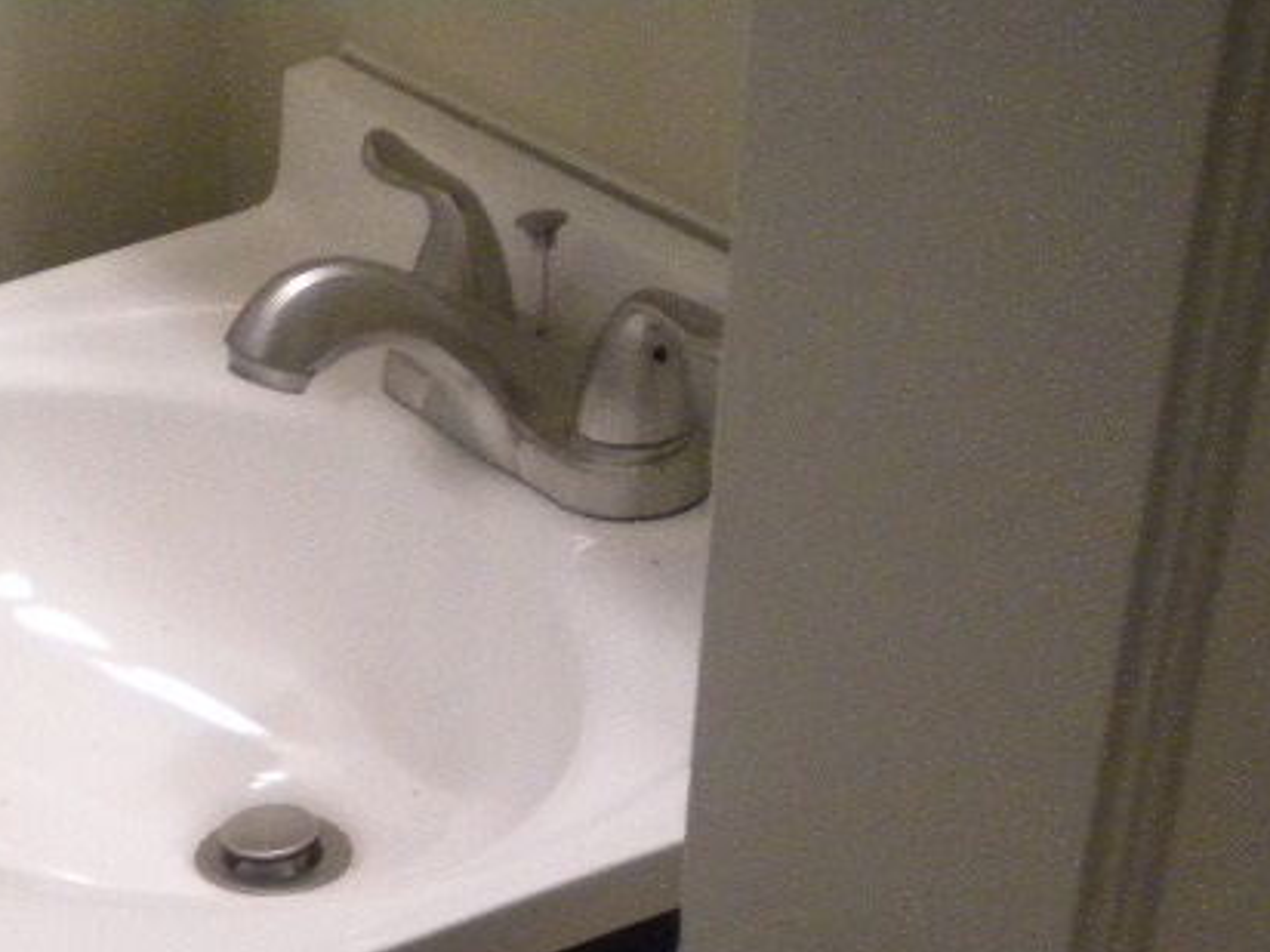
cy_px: 1180
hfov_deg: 21.1
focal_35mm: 87
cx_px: -228
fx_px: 3192
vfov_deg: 16.2
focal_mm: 6.3
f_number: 3.1
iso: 529
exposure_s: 1/89.3
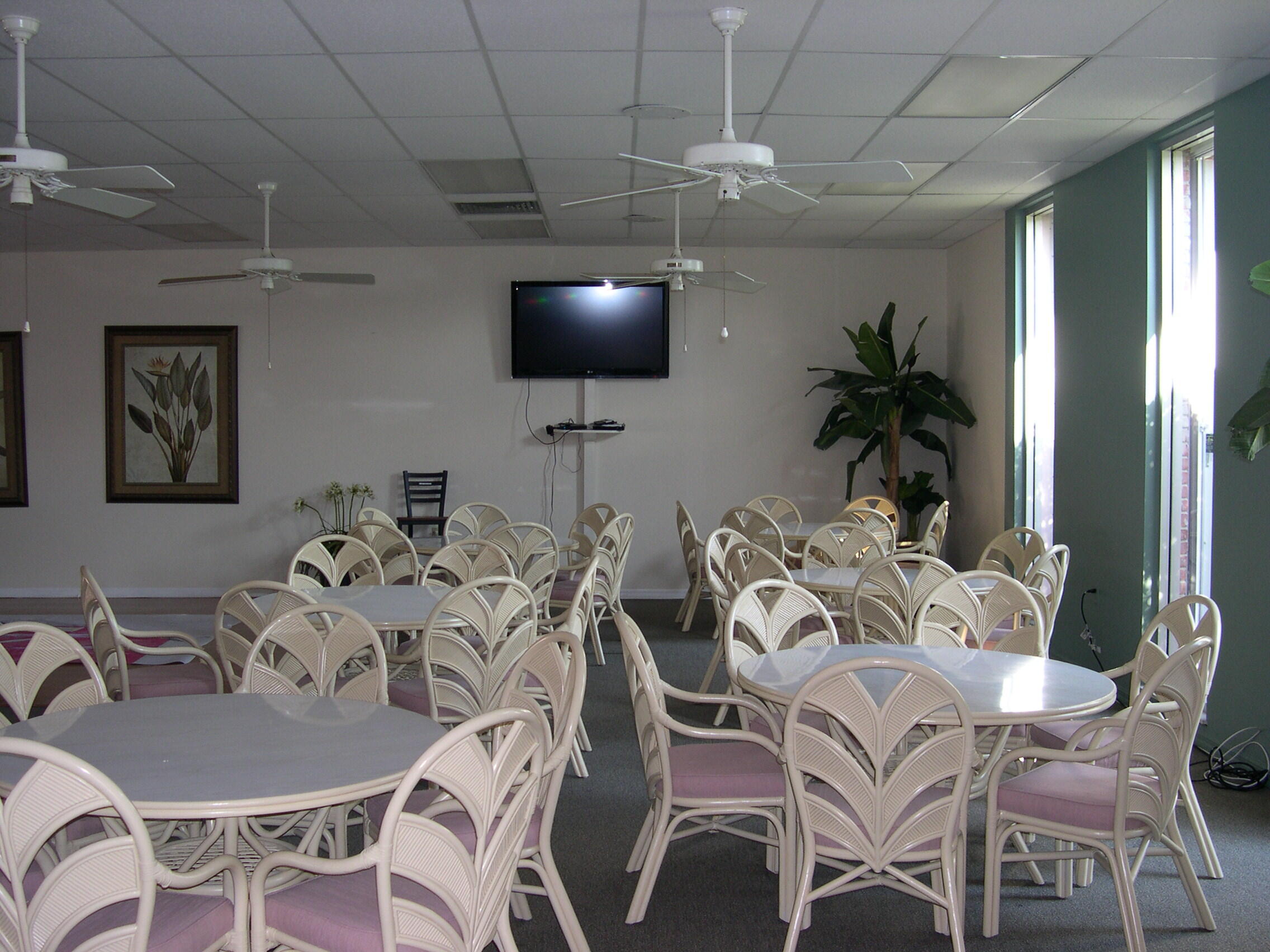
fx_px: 1394
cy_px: 476
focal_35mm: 38
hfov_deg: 49.0
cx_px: 635
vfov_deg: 37.7
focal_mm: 8
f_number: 2.8
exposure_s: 1/30
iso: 100
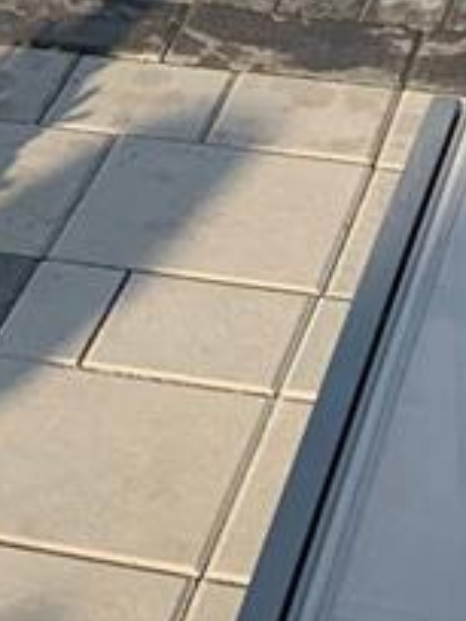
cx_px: -125
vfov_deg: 11.2
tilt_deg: -4.3
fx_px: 2746
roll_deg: +3.3
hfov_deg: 9.5
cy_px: -782
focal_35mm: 153
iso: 25
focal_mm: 4.25
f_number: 1.8
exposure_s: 1/1513
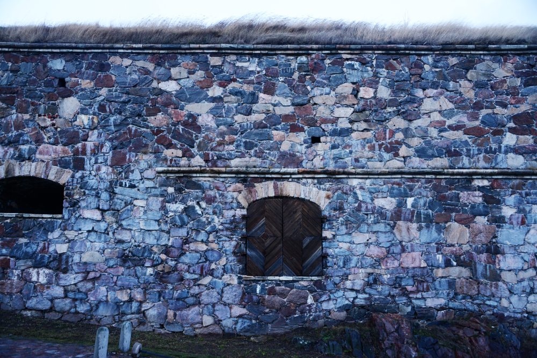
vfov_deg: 37.9
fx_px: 522
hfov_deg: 54.4
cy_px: 179
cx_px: 268
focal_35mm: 35
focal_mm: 35
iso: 800
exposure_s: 1/30
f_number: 3.8
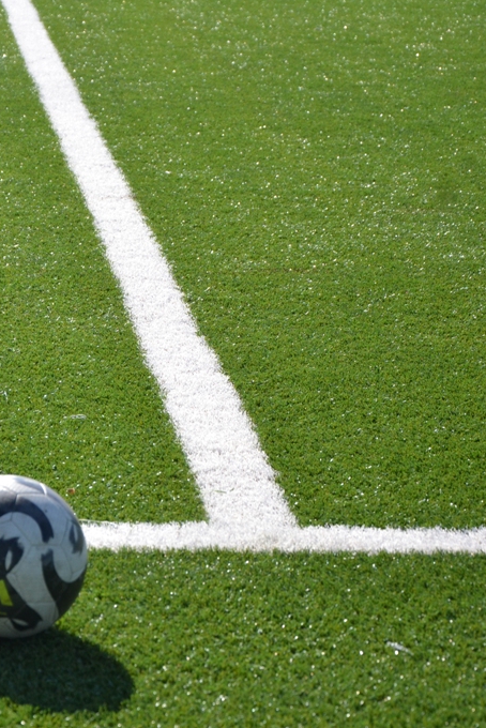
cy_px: 363
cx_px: 25
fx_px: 2832
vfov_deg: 14.6
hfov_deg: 9.8
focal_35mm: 140
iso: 400
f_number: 5.6
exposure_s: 1/1600
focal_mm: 62
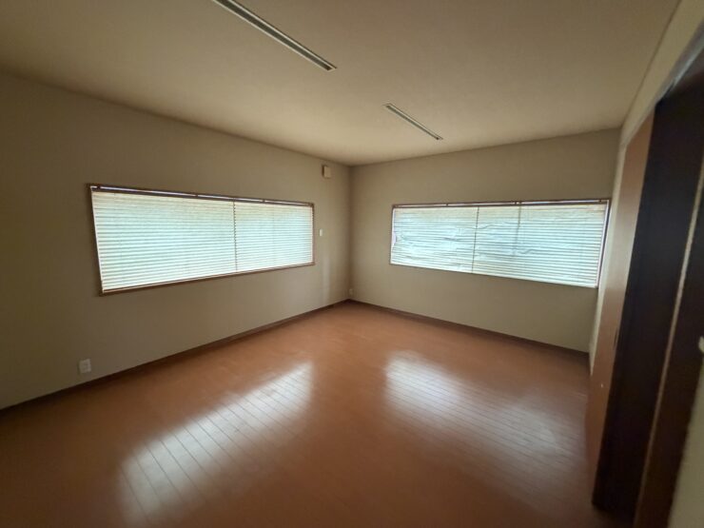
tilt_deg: -7.5
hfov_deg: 102.1
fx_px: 285
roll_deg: -2.1
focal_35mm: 14
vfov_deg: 85.7
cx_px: 352
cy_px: 264
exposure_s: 1/60
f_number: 2.2
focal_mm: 2.22
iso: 800
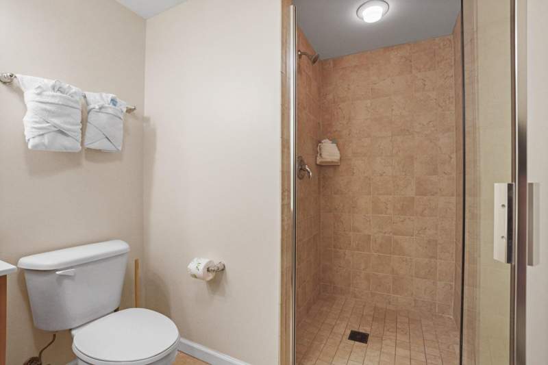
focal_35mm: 16
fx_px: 243
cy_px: 182
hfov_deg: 96.7
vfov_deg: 73.7
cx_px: 274
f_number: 11
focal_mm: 16
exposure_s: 1/6
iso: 2500
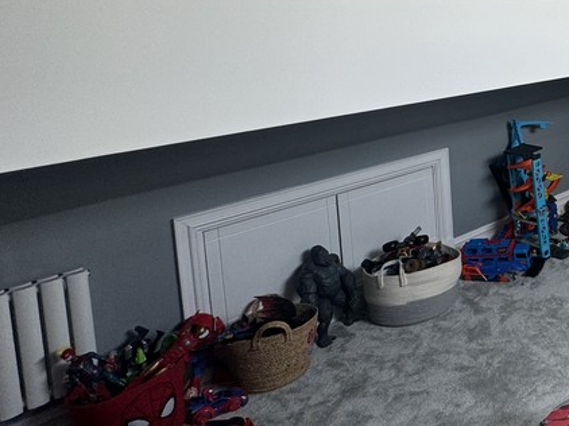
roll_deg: +1.5
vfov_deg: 39.3
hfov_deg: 40.1
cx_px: 667
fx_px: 559
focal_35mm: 34
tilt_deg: -4.7
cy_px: 58
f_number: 2.2
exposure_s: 1/99
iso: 80
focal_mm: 2.22
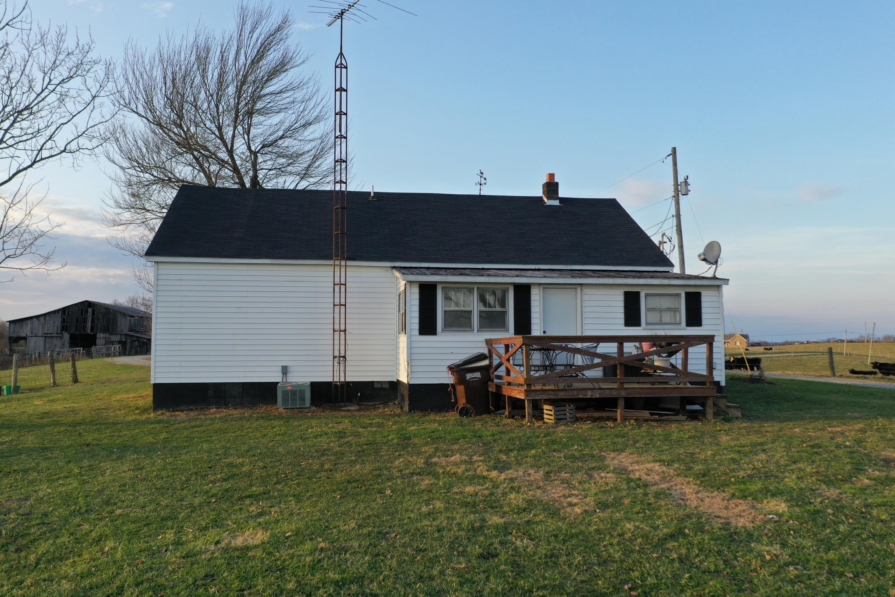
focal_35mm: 28
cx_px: 448
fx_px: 696
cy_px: 298
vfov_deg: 46.4
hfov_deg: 65.5
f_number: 4.5
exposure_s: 1/200
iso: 100
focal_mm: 10.26
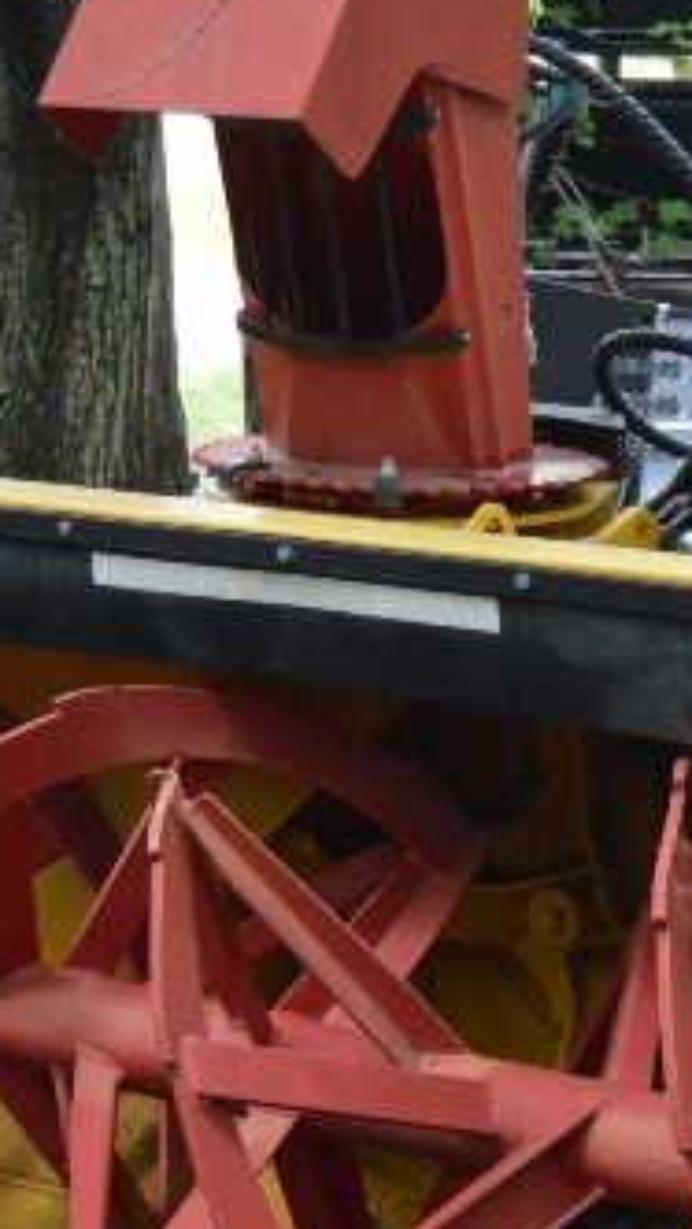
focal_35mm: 104
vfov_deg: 20.5
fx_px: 3389
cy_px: 790
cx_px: 514
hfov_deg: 11.6
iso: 2500
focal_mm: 22
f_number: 3.5
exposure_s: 1/500
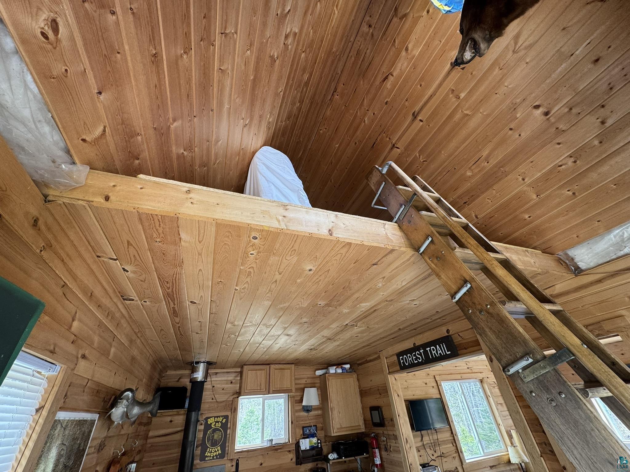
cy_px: 236
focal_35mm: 14
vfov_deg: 85.7
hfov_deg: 102.1
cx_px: 315
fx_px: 255
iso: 160
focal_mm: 2.22
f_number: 2.2
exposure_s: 1/99
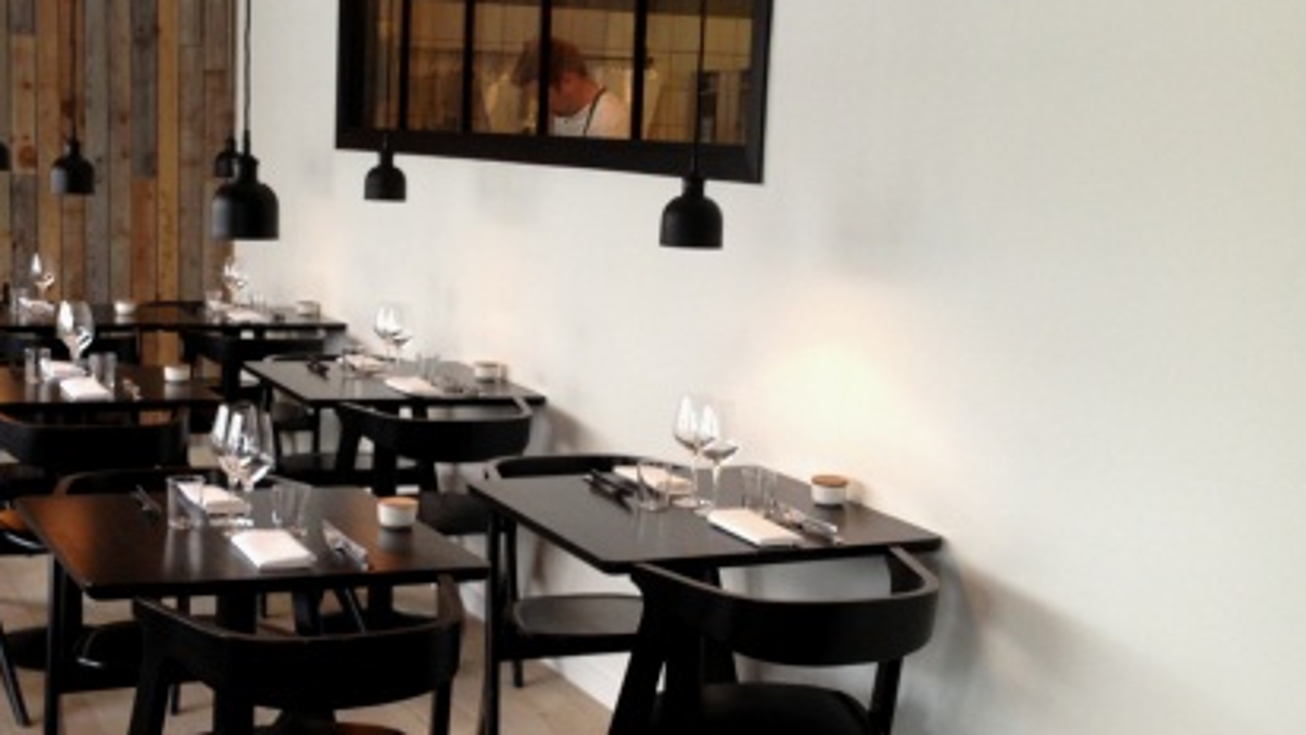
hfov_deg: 37.9
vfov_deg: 22.2
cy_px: 358
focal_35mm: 54
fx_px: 1870
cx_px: 396
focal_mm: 4.13
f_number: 2.4
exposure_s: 1/24
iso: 50
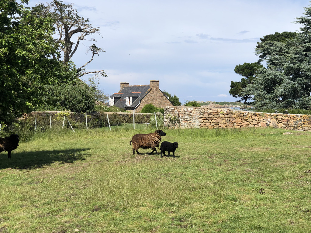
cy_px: 125
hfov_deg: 31.7
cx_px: 166
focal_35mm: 61
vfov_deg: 24.0
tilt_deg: -2.4
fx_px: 548
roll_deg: +1.5
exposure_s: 1/1297
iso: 16
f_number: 2.4
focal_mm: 6
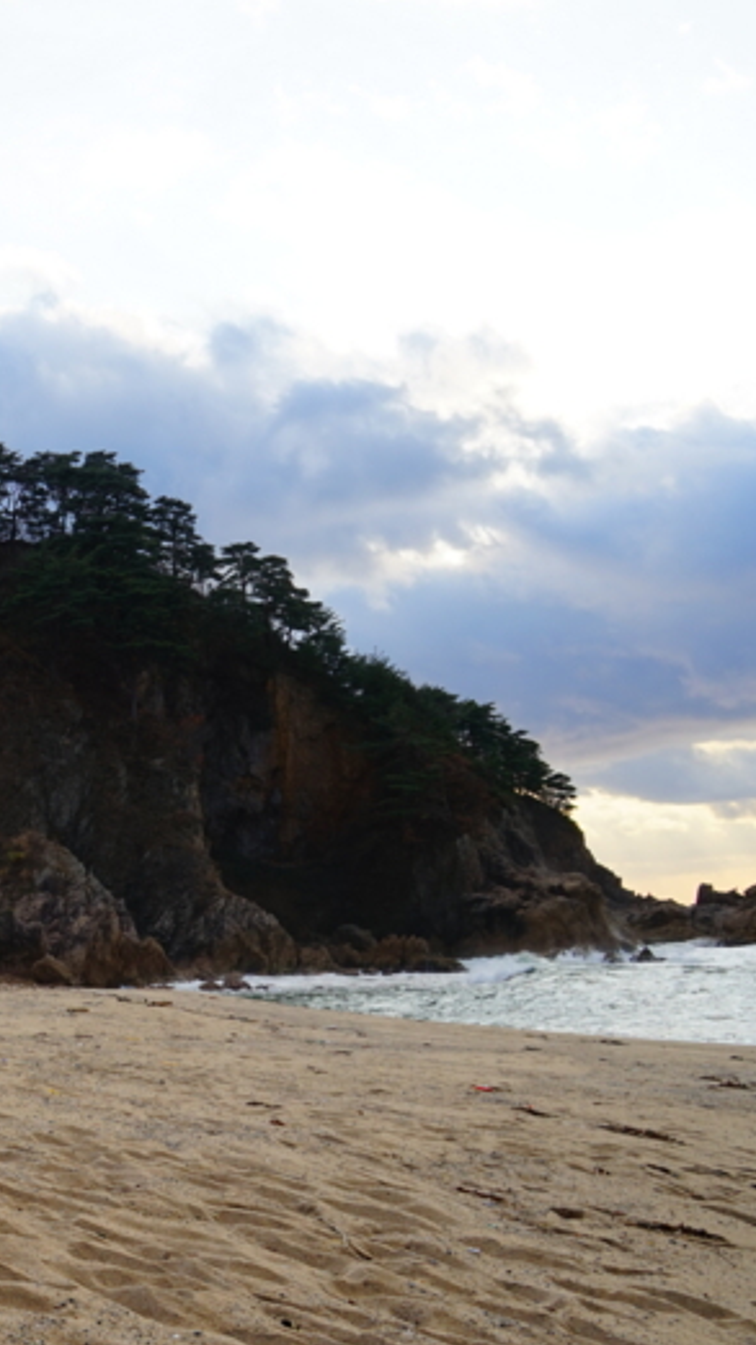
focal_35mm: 45
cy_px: 675
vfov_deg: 45.5
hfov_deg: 23.7
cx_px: -199
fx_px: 1604
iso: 100
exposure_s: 1/125
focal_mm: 19
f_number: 8
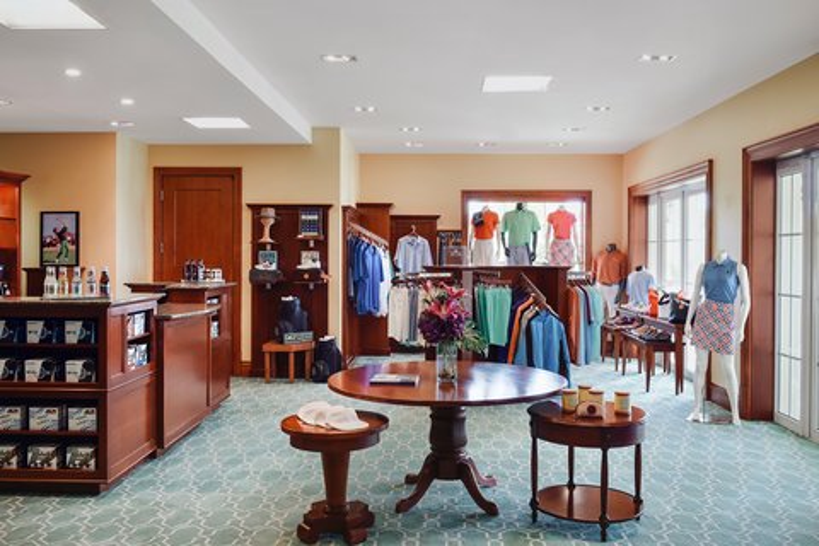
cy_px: 273
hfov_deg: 58.7
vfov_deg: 41.1
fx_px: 728
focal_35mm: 32
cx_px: 410
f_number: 16
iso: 250
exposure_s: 1/1.25
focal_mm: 32
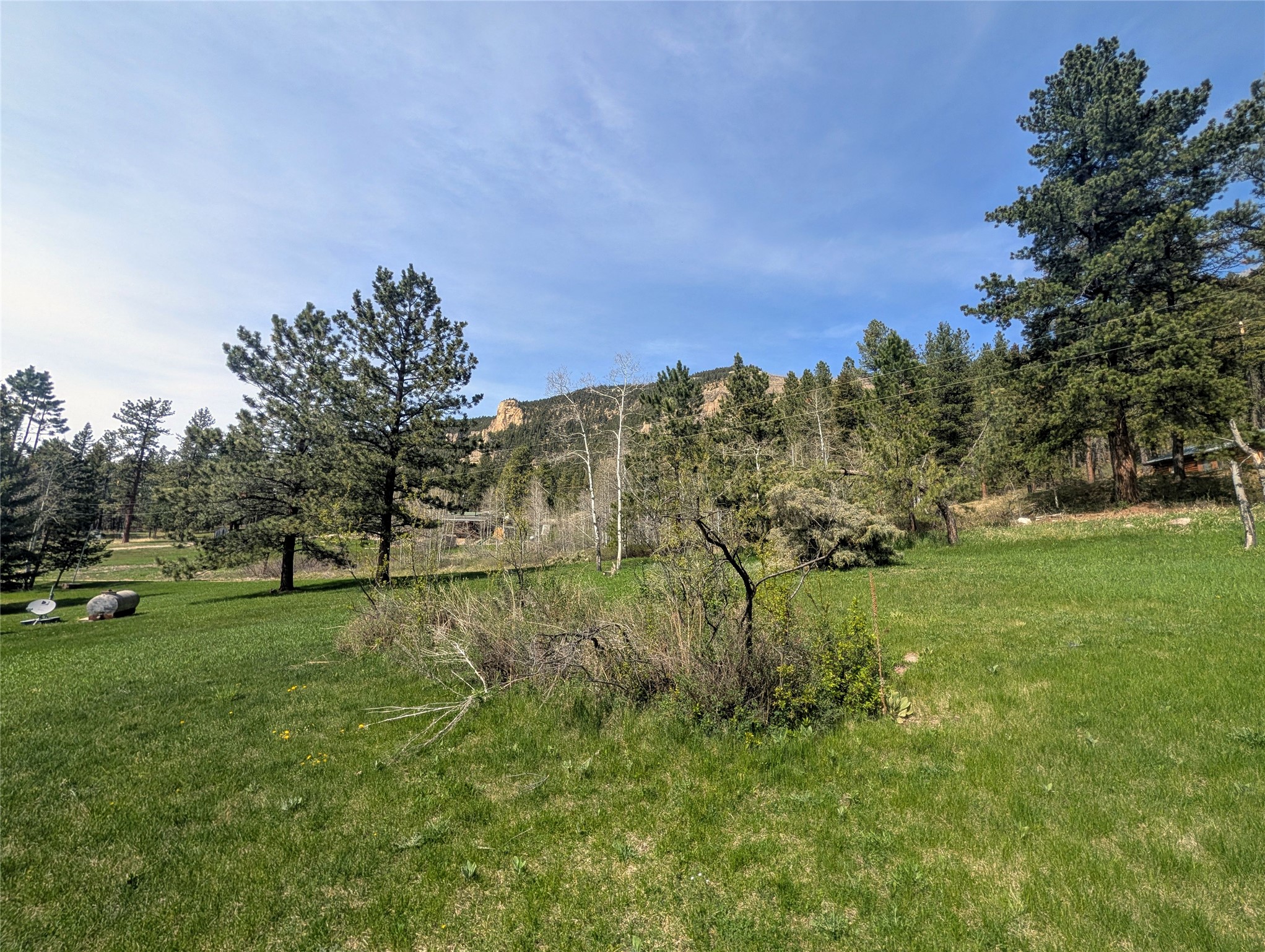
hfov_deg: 110.5
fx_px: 439
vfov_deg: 94.6
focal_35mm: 12
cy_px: 476
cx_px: 632
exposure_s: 1/1949
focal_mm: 2.02
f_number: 1.7
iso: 60
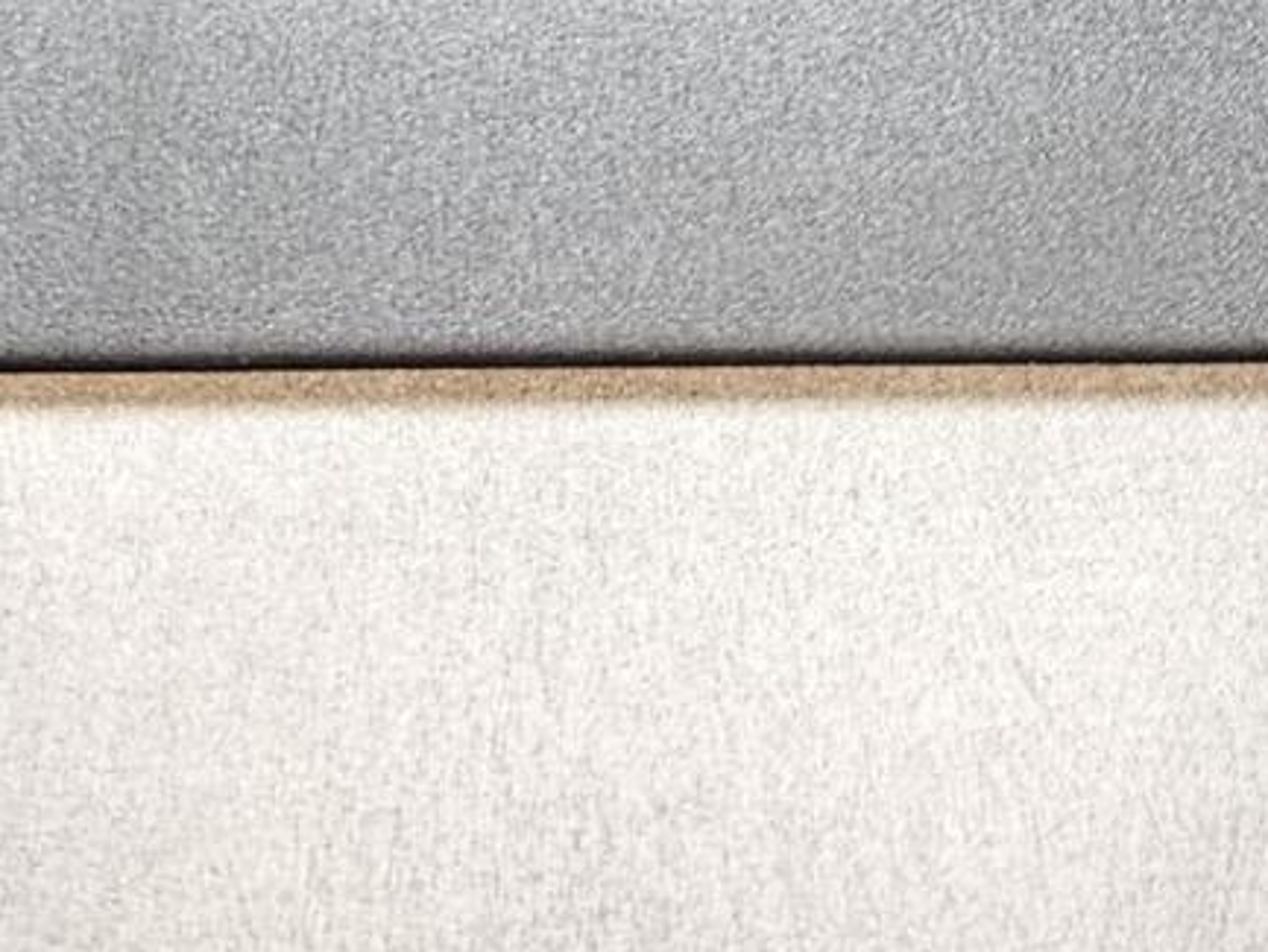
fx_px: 4983
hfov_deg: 14.4
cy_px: -1851
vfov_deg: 9.0
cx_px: 955
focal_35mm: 136
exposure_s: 1/101
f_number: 1.8
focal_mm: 5.4
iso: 200
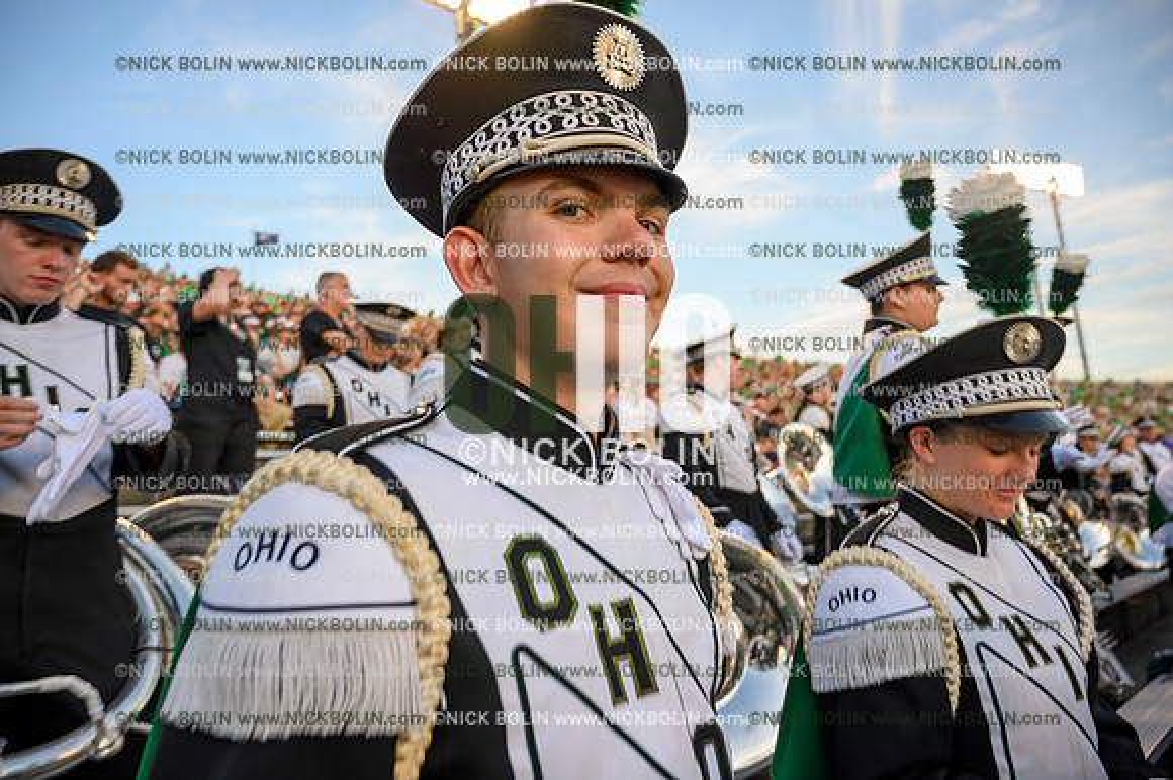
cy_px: 390
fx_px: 782
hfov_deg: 73.8
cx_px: 586
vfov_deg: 53.1
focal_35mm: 24
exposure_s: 1/50
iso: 100
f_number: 4
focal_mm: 24
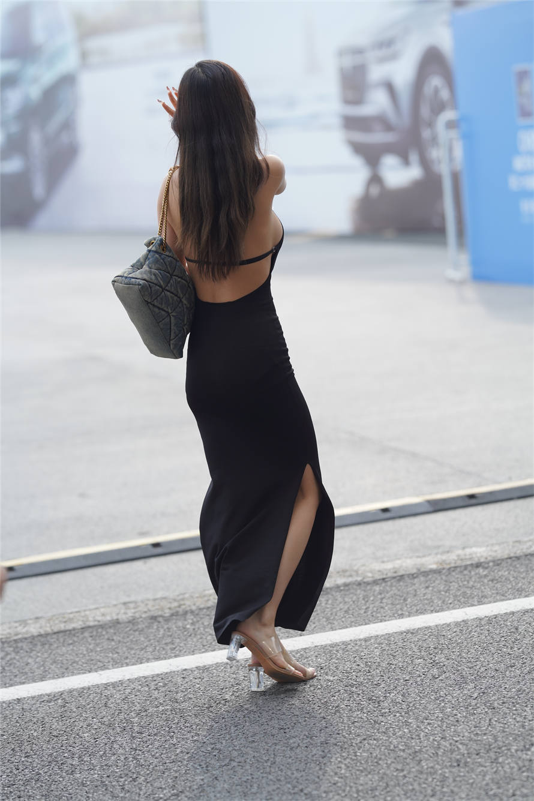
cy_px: 400
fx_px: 3004
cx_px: 267
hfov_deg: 10.2
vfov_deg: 15.2
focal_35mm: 135
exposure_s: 1/640
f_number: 3.2
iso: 250
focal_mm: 135
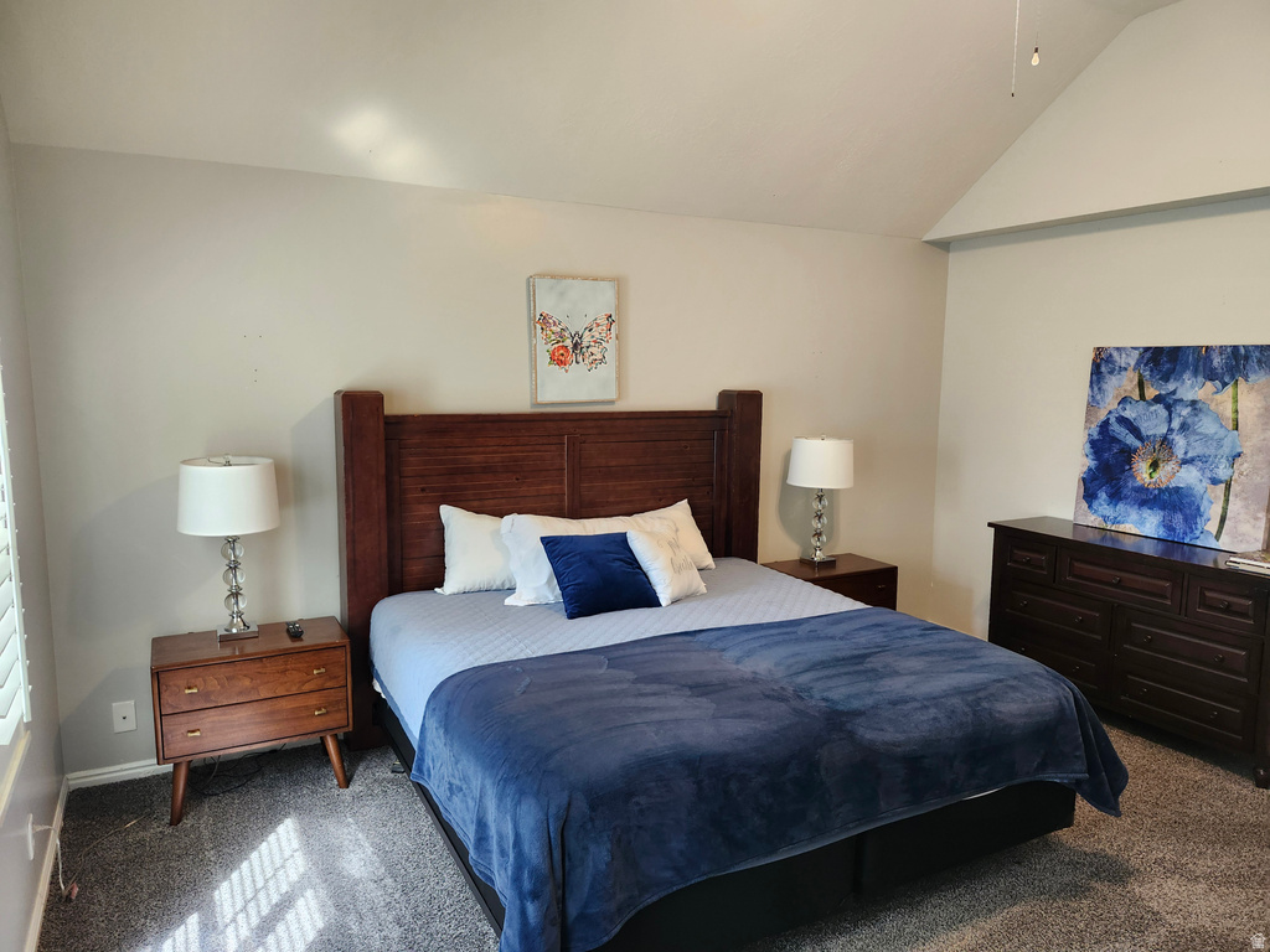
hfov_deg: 73.9
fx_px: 844
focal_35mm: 23
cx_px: 635
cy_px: 476
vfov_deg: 58.9
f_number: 1.8
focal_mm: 5.54
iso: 250
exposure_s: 1/120
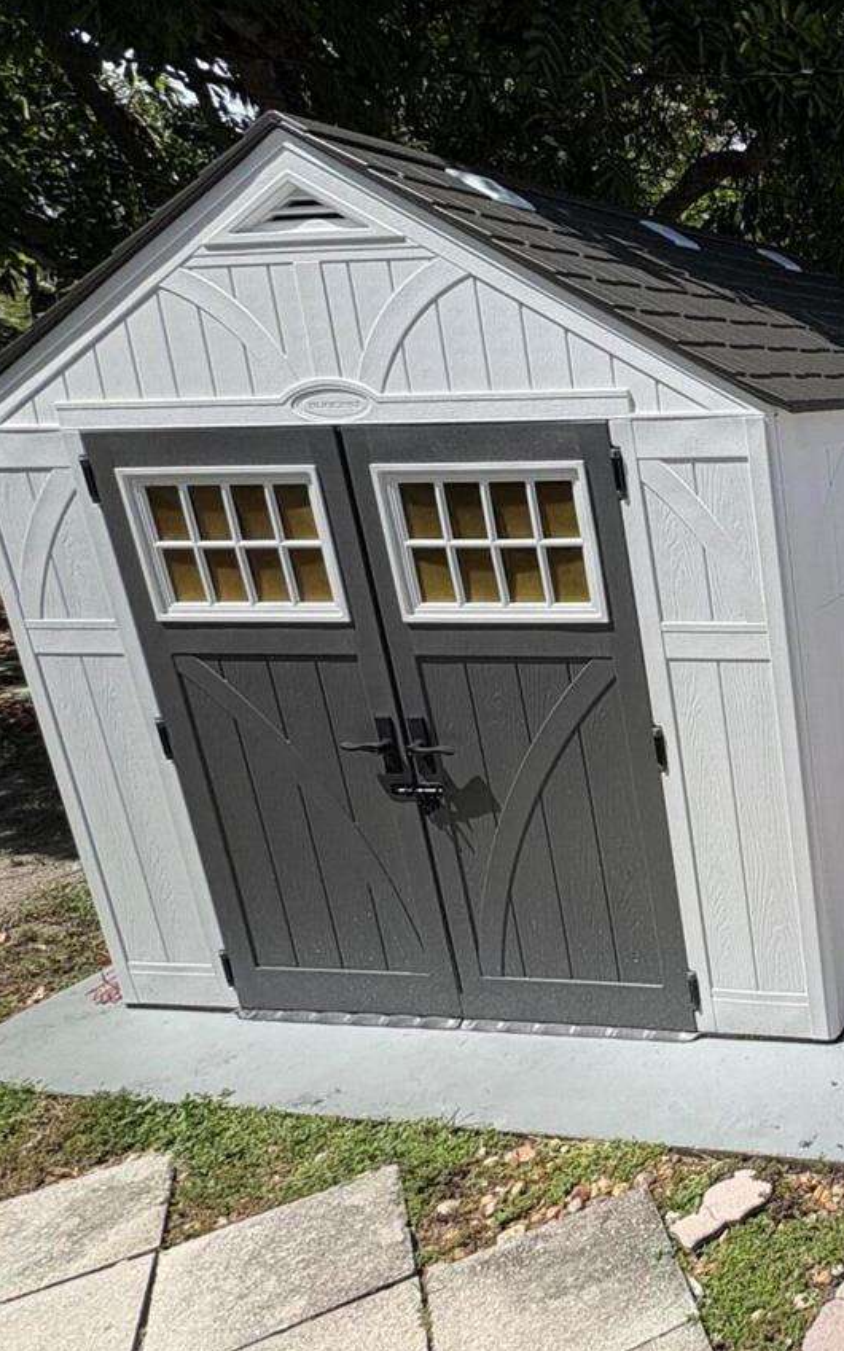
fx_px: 1030
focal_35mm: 28
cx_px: 1116
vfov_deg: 66.4
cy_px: 631
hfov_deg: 32.5
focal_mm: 2.22
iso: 50
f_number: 2.2
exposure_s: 1/2273
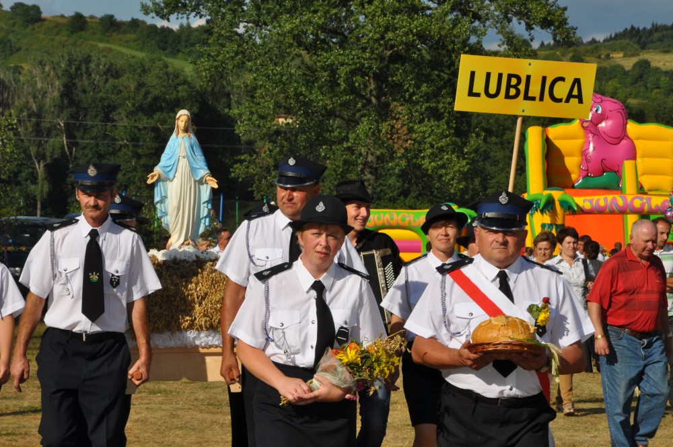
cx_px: 336
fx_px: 2576
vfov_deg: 9.9
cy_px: 224
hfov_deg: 14.9
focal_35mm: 138
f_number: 20
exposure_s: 1/200
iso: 200
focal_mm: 92
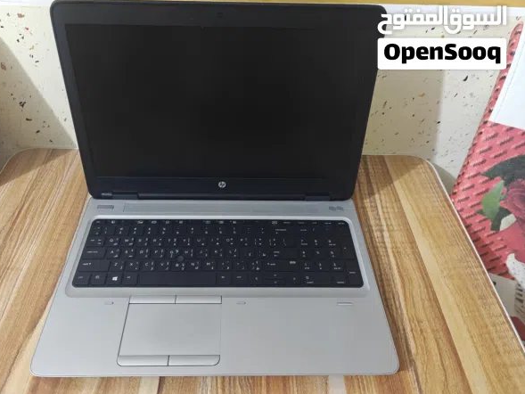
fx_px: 379
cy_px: 198
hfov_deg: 69.3
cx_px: 243
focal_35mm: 25
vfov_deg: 54.9
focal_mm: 6.06
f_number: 1.6
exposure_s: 1/33
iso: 1250
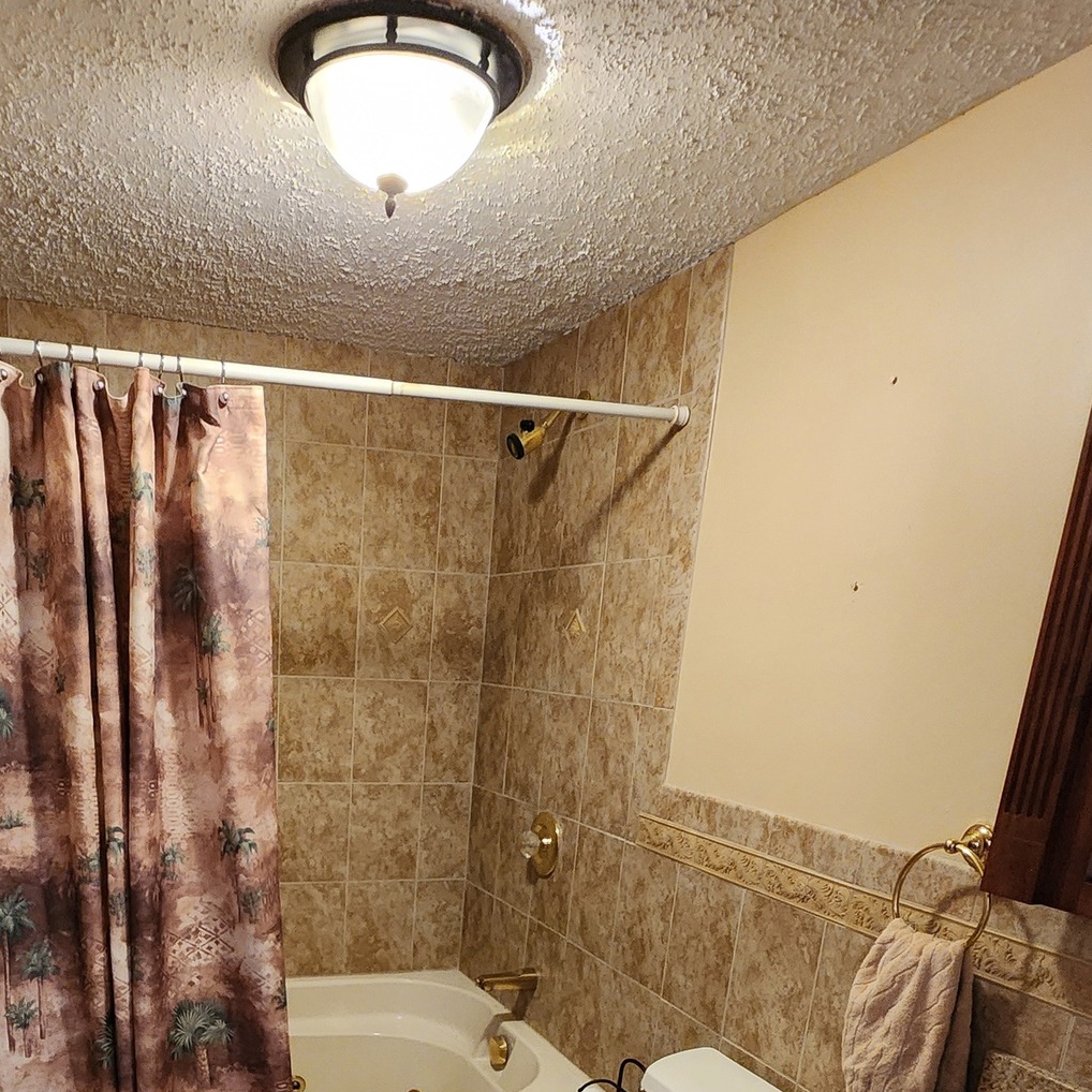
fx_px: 928
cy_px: 977
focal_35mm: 26
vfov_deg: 53.5
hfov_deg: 59.7
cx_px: 377
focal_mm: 2.2
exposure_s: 1/24
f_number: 2.2
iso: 640
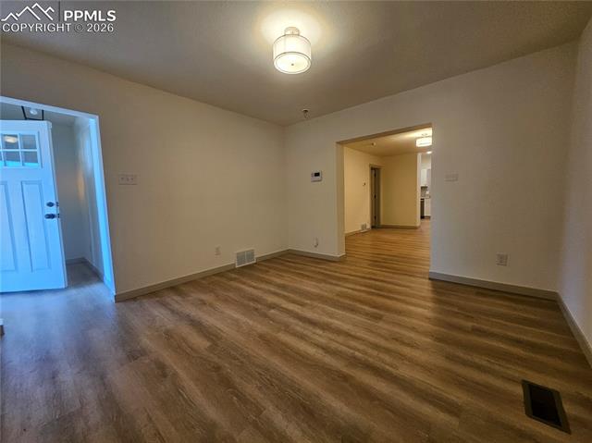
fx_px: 222
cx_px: 296
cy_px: 222
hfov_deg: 106.2
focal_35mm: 13
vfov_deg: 89.8
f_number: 2.2
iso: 160
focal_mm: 1.74
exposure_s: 1/60
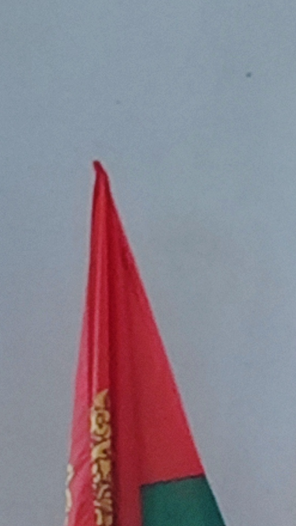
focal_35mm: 103
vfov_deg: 19.7
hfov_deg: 11.5
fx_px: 1438
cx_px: 343
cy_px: 604
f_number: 1.88
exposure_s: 1/65
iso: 194
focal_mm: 5.59
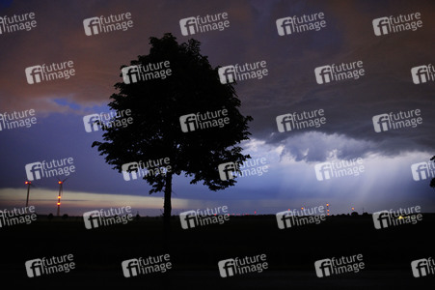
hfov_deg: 63.7
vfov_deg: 44.9
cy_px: 145
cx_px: 218
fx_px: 350
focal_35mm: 29
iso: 1000
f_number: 2.8
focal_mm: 29
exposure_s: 2.5
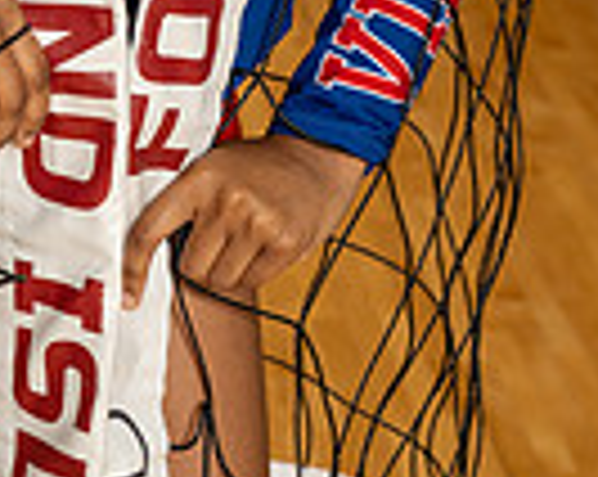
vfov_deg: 9.1
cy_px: -495
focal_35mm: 159
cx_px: -13
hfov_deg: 12.0
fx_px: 2810
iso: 500
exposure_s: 1/250
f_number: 5.6
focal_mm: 50
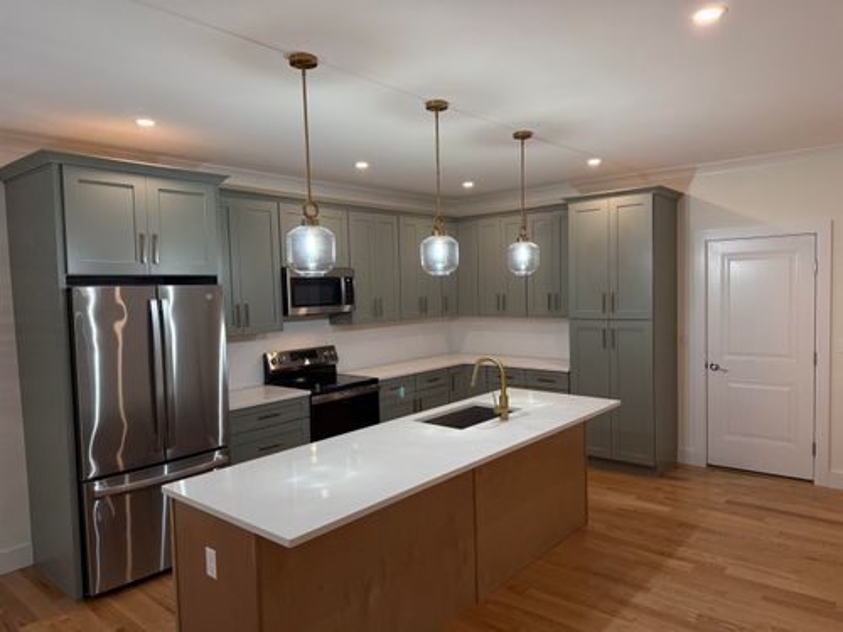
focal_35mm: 24
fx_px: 584
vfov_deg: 56.8
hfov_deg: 71.6
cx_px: 422
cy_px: 316
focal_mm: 6.76
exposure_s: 1/158
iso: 200
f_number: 1.78
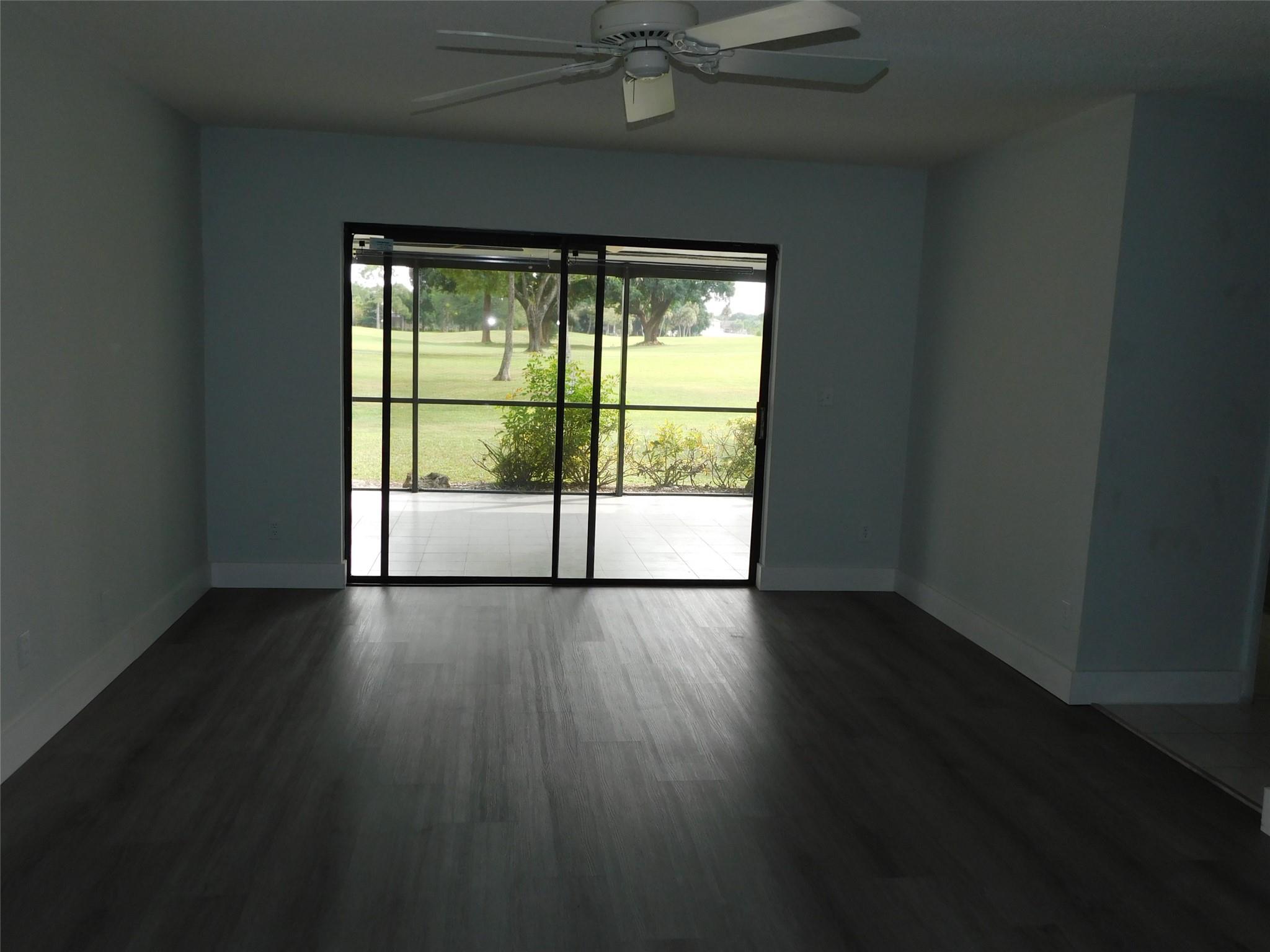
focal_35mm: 28
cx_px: 635
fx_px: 1027
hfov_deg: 63.4
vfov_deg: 49.7
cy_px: 476
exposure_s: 1/100
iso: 125
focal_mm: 4.9
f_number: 3.2
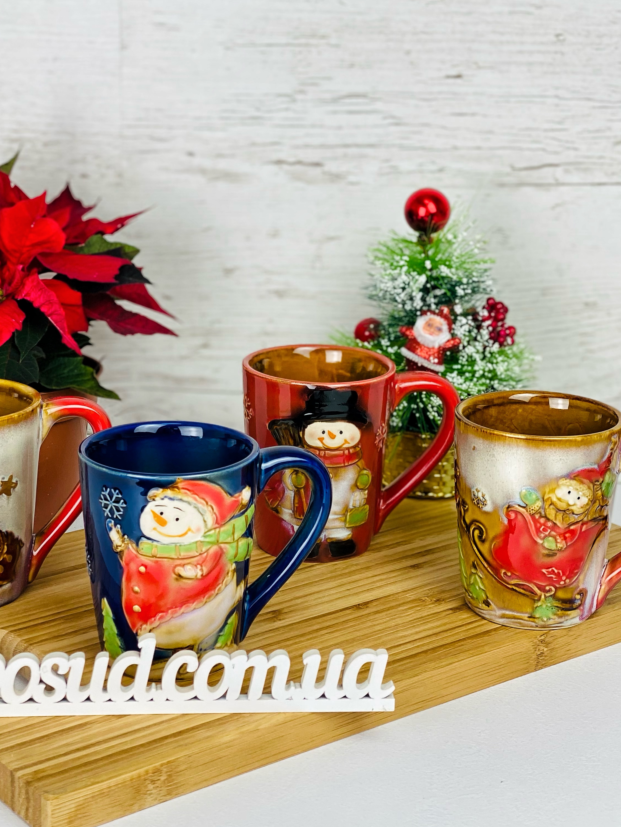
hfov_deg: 21.0
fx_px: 1674
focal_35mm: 70
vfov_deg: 27.7
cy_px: 334
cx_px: 271
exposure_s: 1/127
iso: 20
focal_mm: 6
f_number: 2
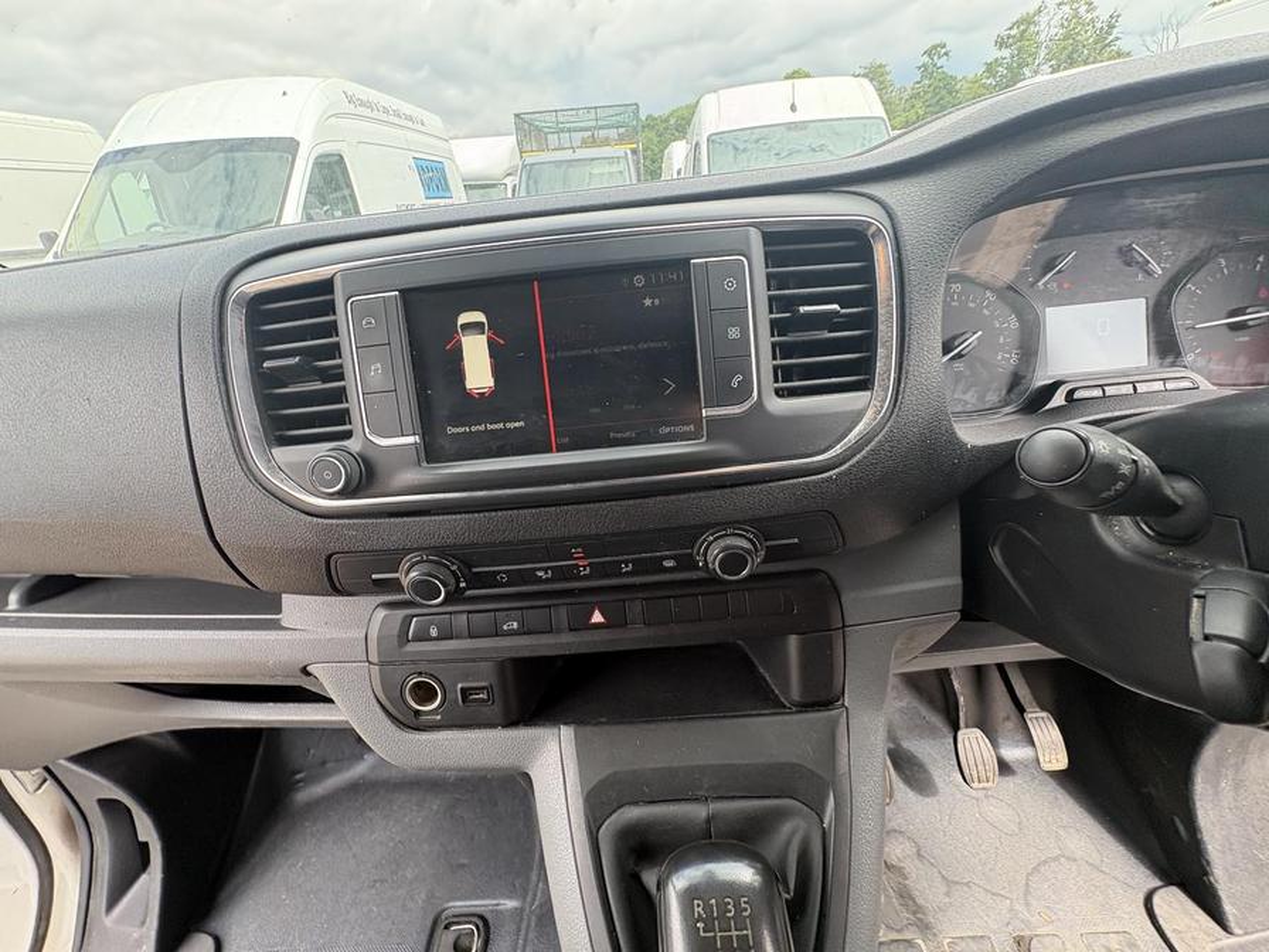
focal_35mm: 14
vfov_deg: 85.7
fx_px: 513
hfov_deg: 102.1
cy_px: 476
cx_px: 634
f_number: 2.2
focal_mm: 2.22
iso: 125
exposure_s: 1/140
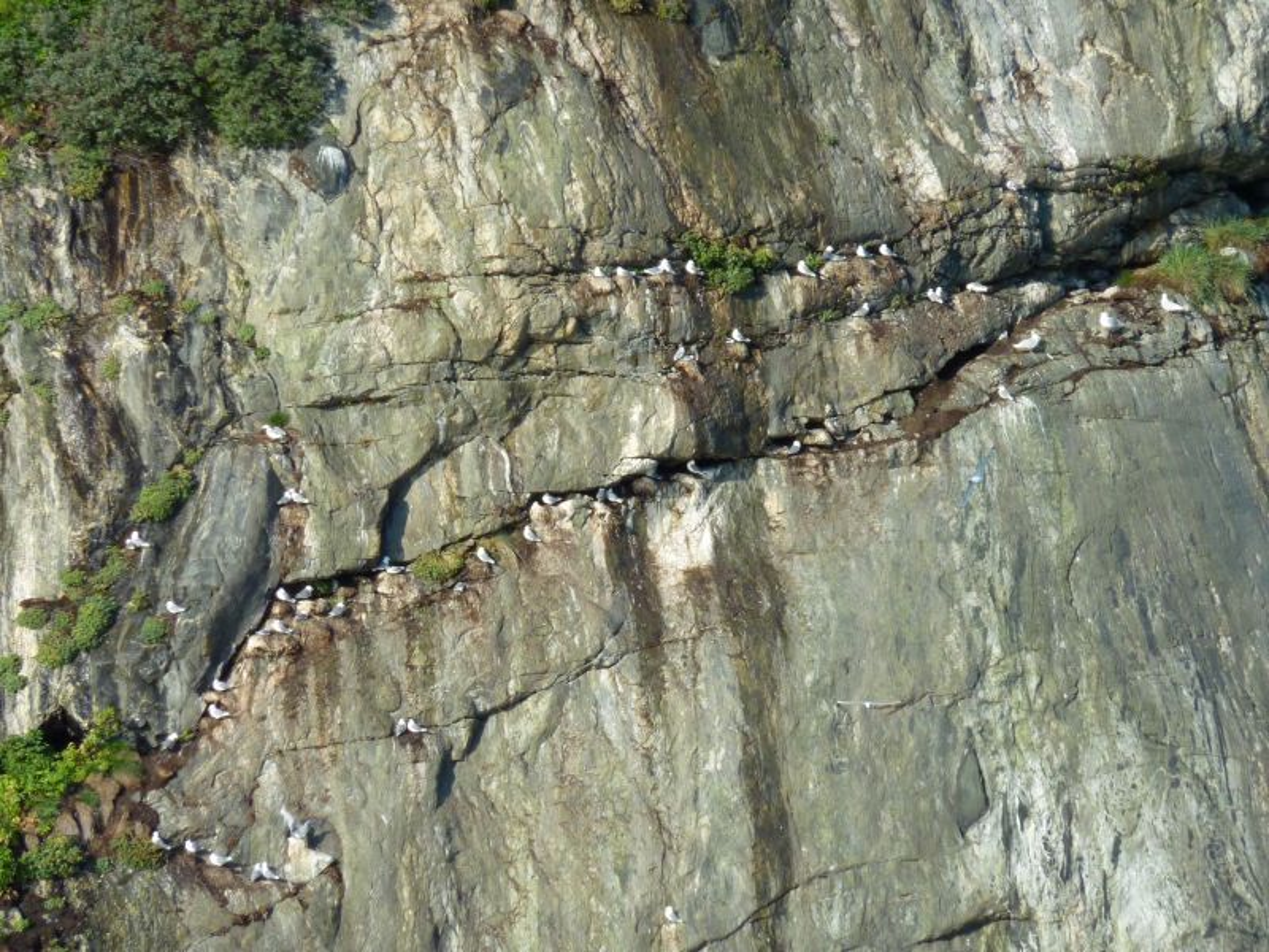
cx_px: 634
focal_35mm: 242
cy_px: 476
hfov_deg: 8.2
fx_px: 8872
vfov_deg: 6.1
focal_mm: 39.7
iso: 160
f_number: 4.7
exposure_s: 1/640
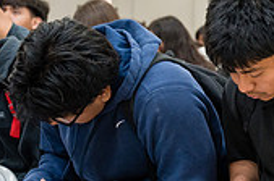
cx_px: 467
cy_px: 93
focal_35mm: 139
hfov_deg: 13.5
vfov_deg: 9.8
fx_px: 1056
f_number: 2.8
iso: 1600
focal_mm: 40.4
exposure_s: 1/250
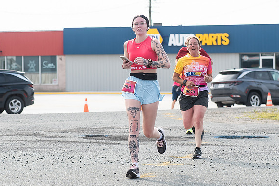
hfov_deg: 11.4
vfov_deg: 7.6
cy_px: 56
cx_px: 139
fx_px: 1403
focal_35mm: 181
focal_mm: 86
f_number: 4.5
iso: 250
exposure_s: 1/1000
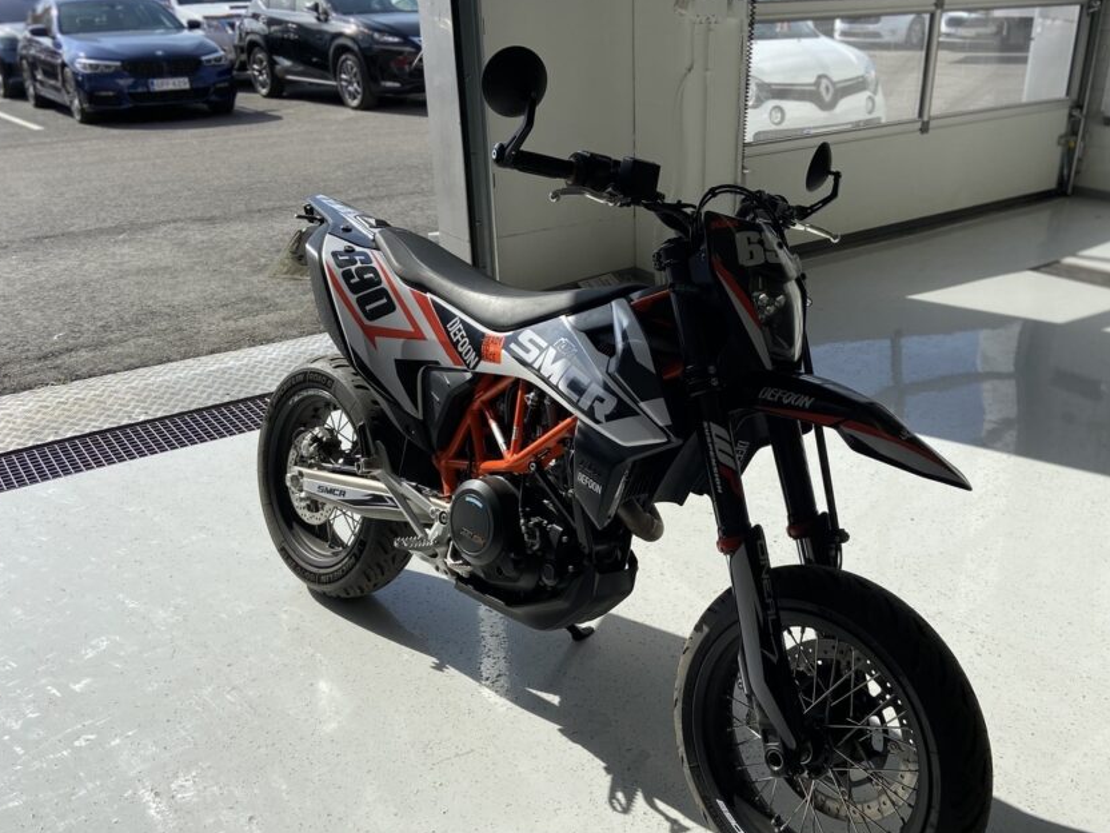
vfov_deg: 44.0
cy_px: 483
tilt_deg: -26.4
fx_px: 1026
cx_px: 620
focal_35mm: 32
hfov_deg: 56.7
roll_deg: +0.8
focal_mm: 4.25
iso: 32
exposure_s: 1/3205
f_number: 1.8
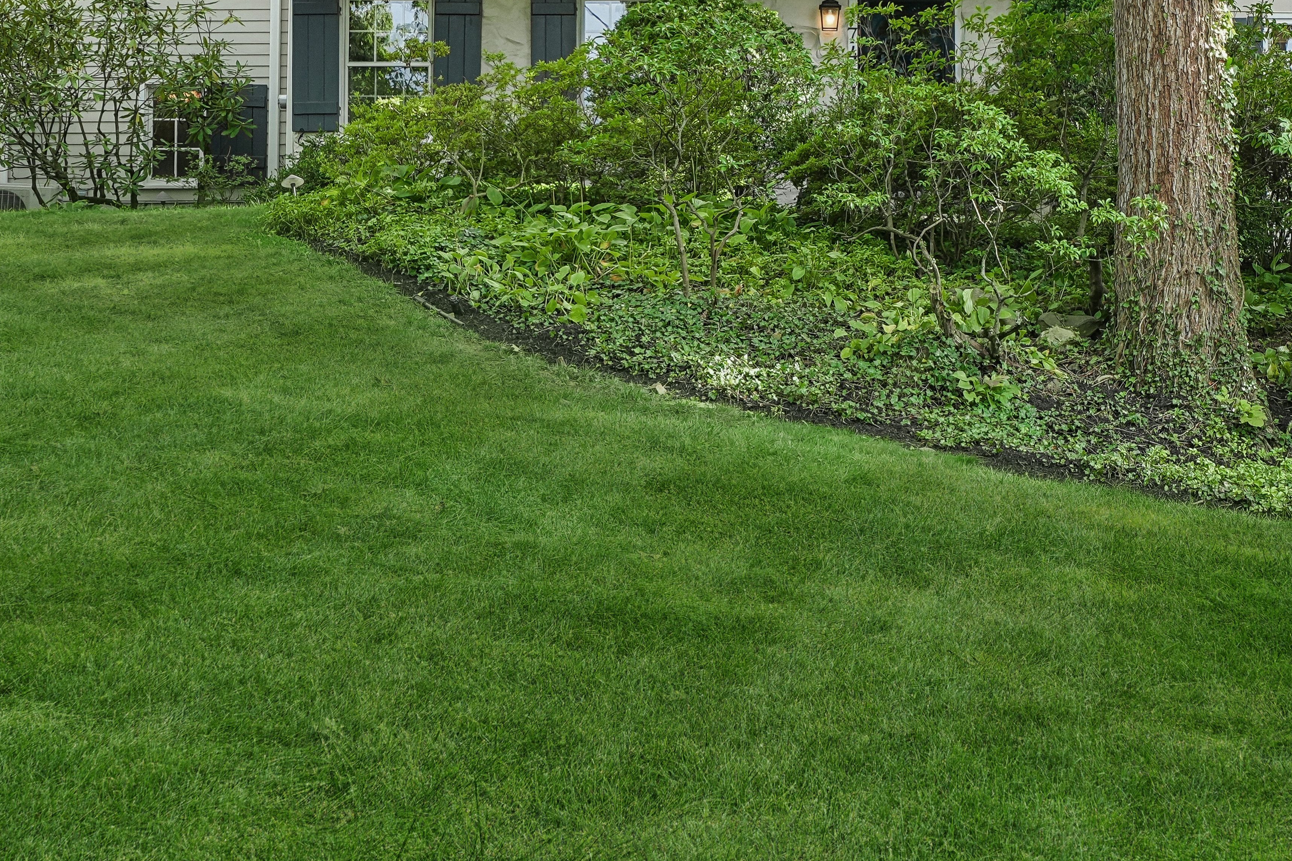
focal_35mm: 62
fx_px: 2225
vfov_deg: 21.6
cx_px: 760
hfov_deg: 32.3
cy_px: 148
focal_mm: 22.7
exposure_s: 1/60
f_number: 5.6
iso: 200
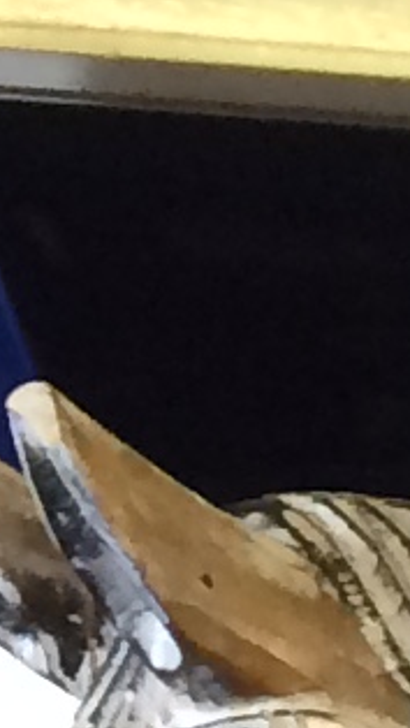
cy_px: 2063
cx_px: 2891
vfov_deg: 6.1
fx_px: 6329
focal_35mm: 328
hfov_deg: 3.1
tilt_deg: -10.4
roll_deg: +1.6
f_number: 2.2
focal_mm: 4.15
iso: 125
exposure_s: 1/33
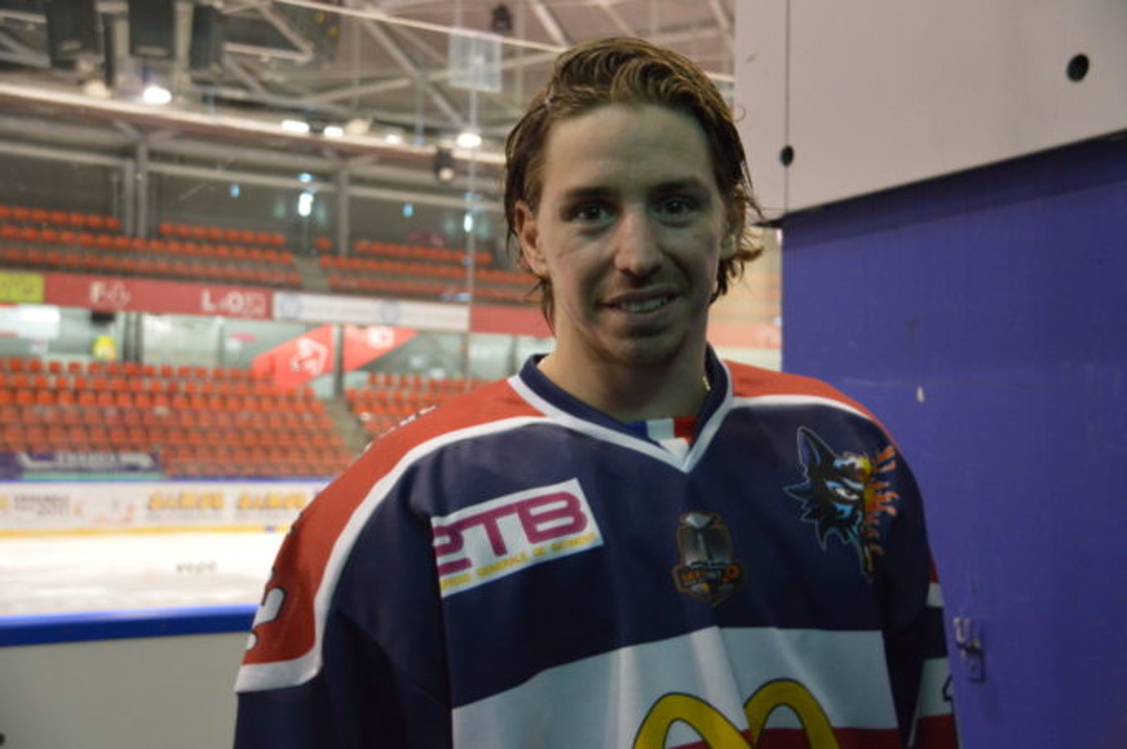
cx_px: 564
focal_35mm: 44
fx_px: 1360
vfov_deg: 30.8
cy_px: 374
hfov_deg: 45.0
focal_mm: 29
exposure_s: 1/15
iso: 1800
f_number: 4
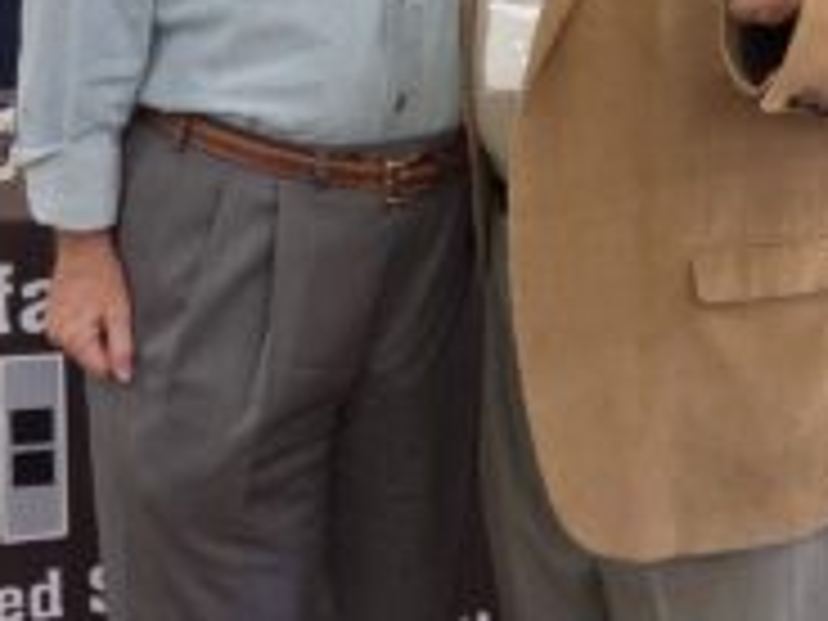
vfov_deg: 17.4
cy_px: -171
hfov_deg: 24.4
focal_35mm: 80
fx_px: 1914
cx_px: 351
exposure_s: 1/120
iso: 800
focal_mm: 5.4
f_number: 1.8
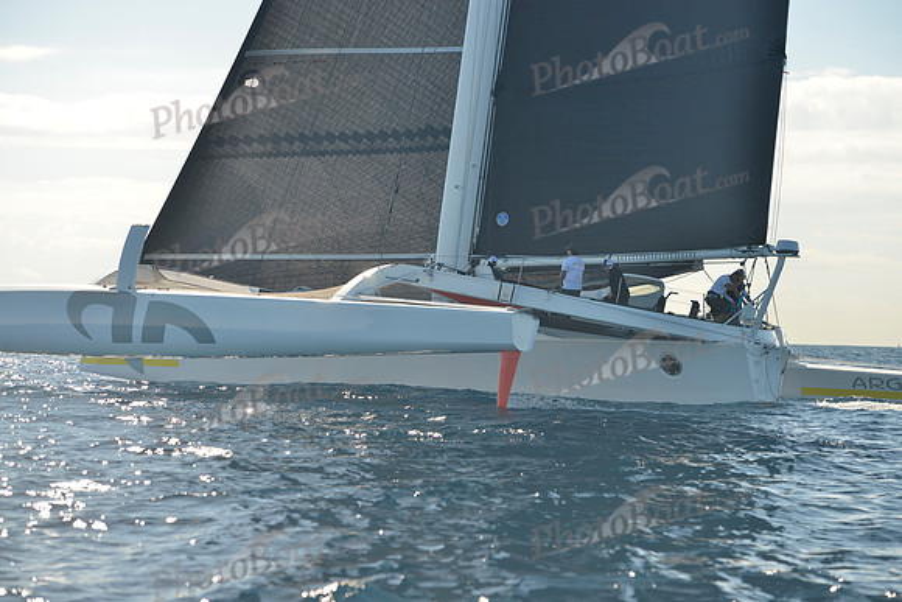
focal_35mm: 102
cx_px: 451
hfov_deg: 20.0
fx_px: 2556
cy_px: 301
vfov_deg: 13.4
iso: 200
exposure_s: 1/640
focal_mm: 102
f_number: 5
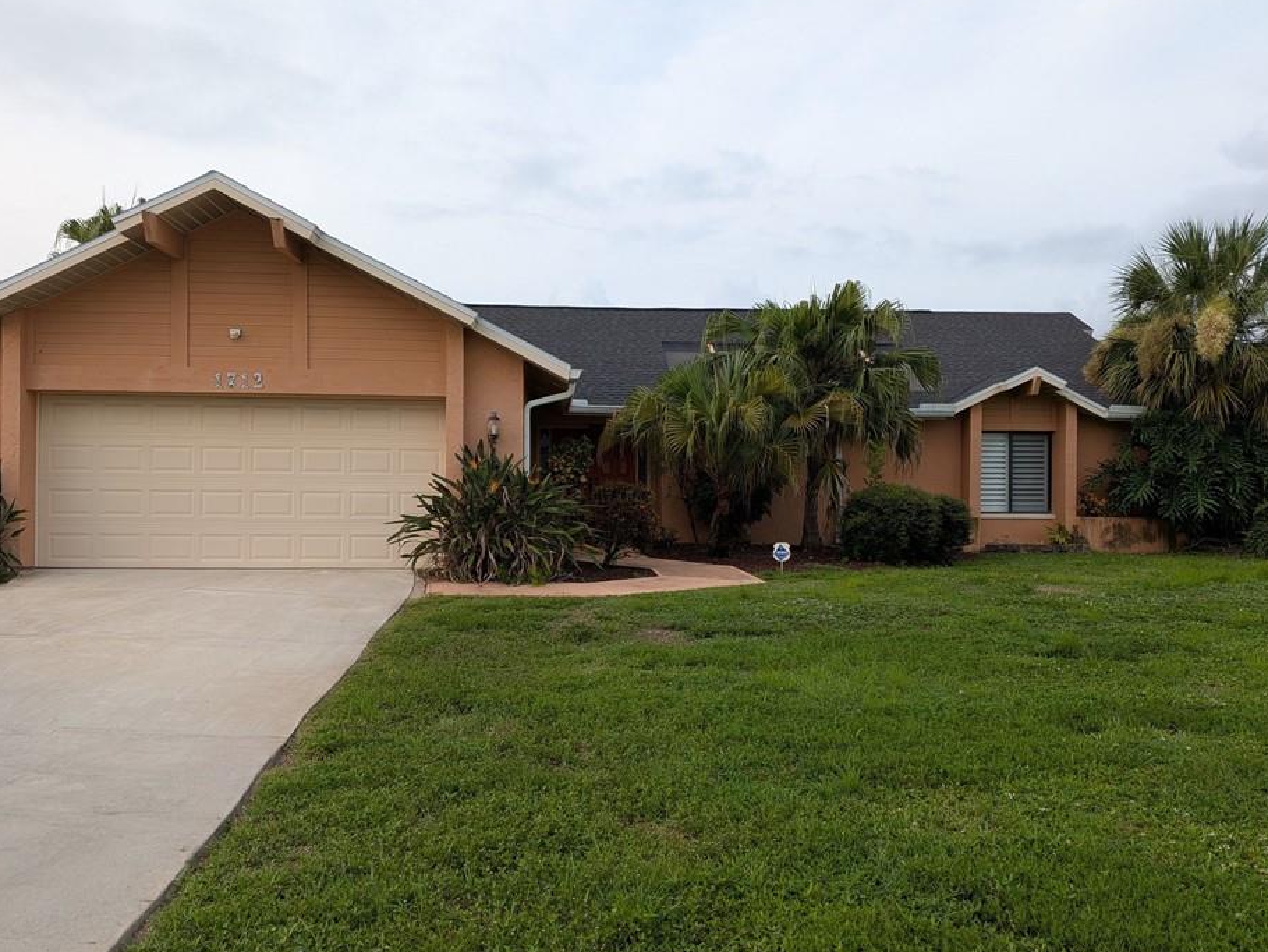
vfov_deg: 51.4
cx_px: 617
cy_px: 475
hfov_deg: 65.3
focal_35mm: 27
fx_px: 989
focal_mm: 4.53
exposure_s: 1/327
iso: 29
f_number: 1.7
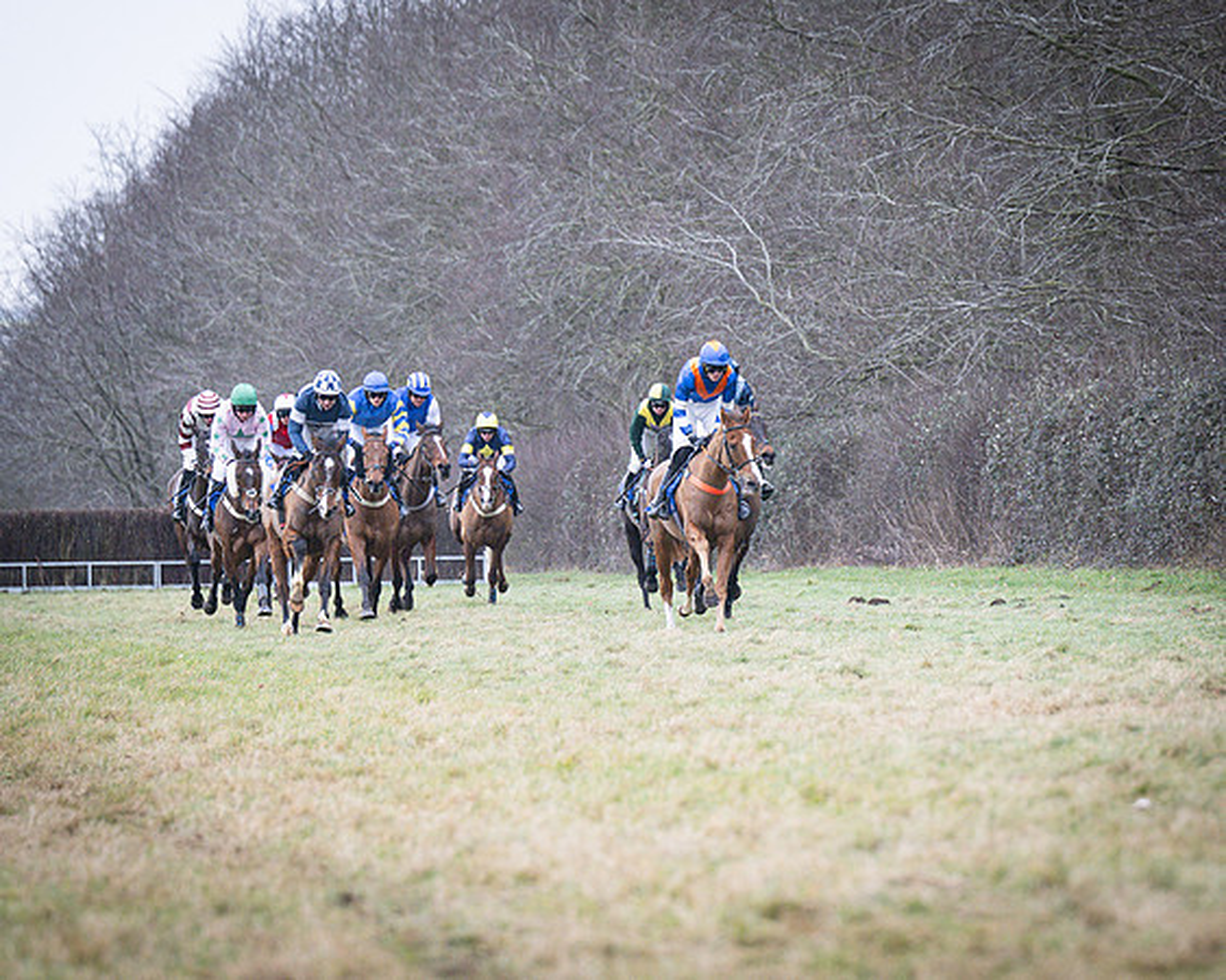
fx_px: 10319
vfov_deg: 5.4
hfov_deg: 6.8
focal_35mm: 284
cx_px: 919
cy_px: 496
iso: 400
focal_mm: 115
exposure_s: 1/1600
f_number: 2.8
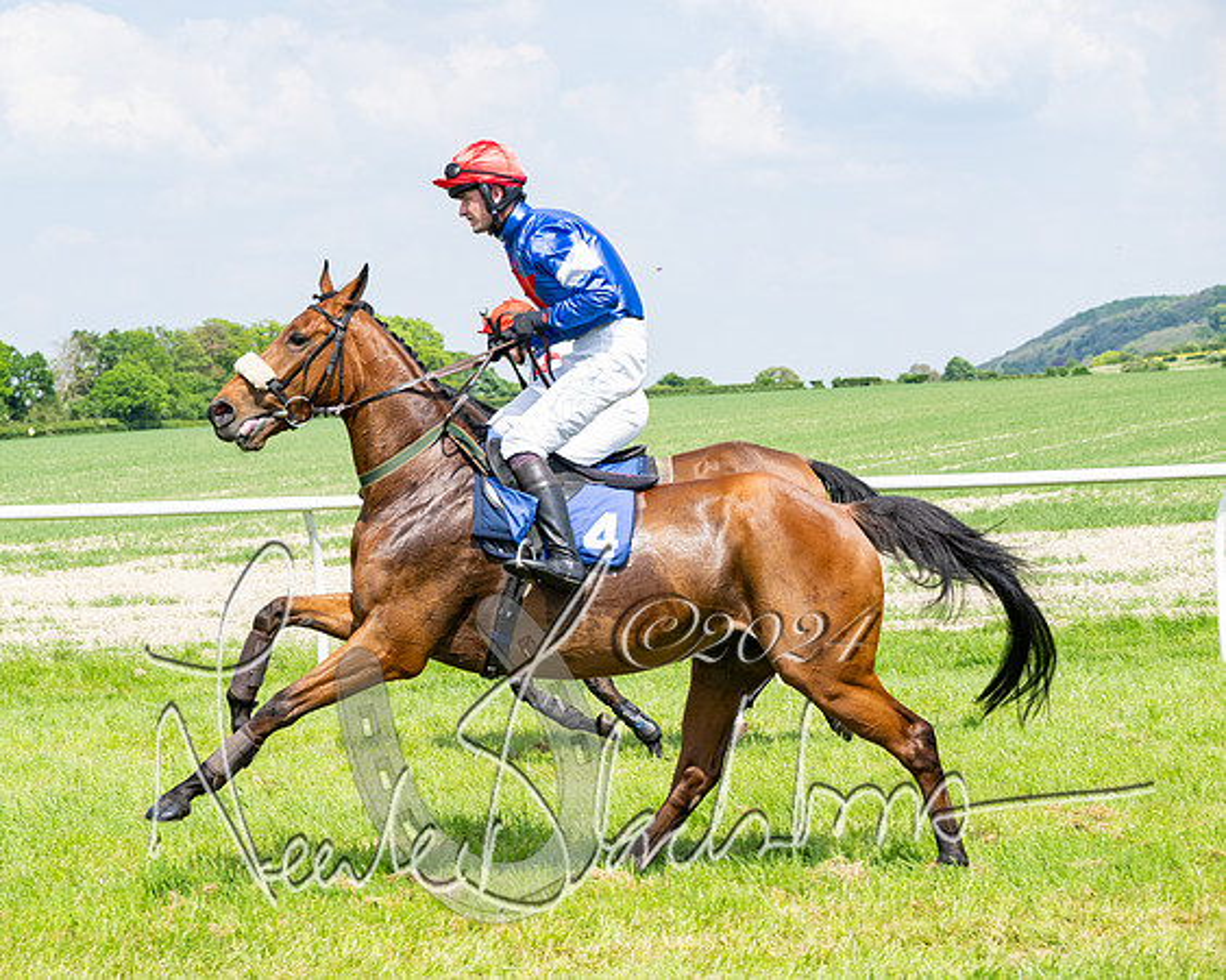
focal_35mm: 83
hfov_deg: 23.1
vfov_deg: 18.6
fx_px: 3000
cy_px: 485
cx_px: 484
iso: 200
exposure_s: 1/1250
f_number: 5
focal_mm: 70
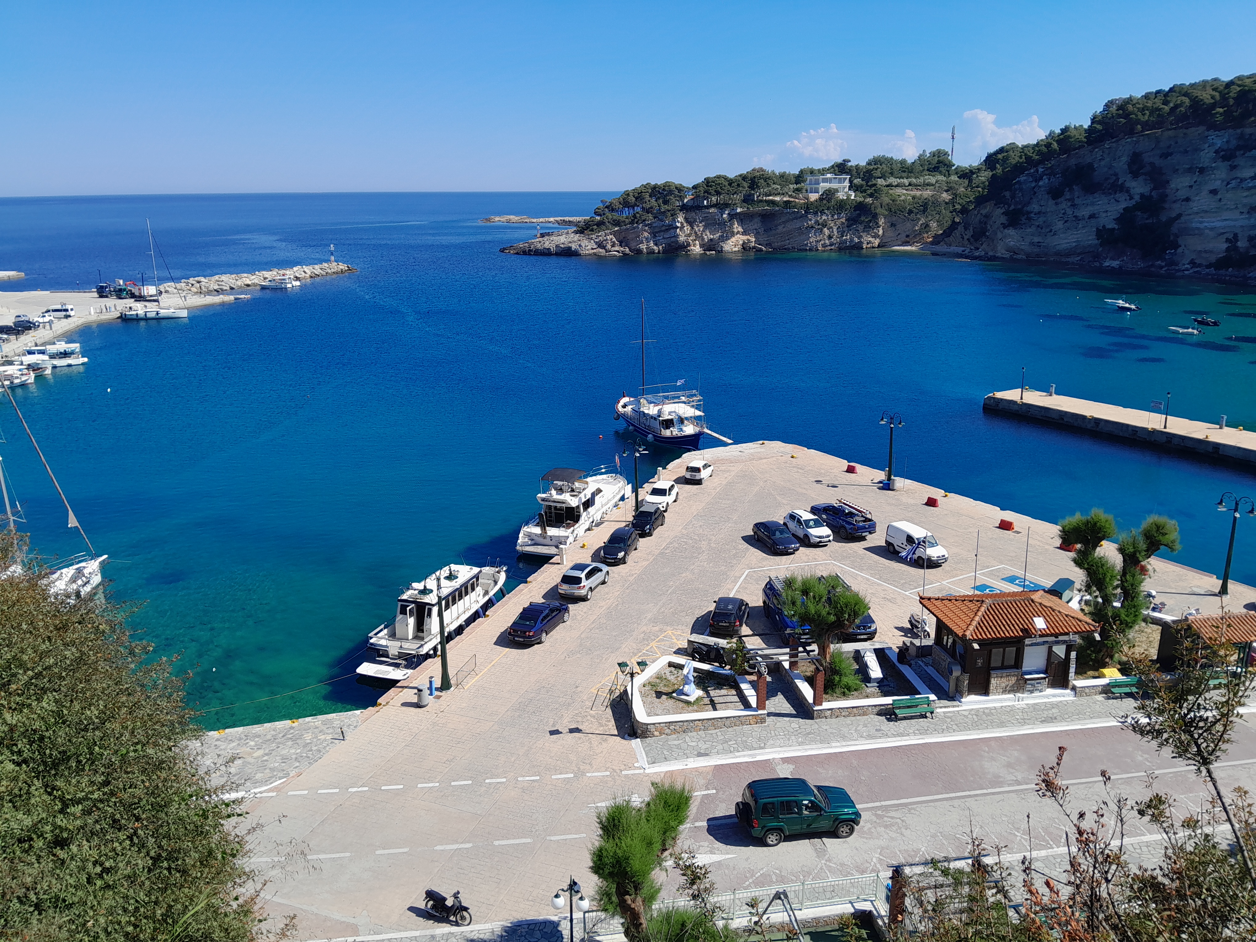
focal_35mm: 26
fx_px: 943
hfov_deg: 67.3
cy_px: 471
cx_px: 628
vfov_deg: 53.1
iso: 40
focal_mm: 3.98
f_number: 1.8
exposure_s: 1/571
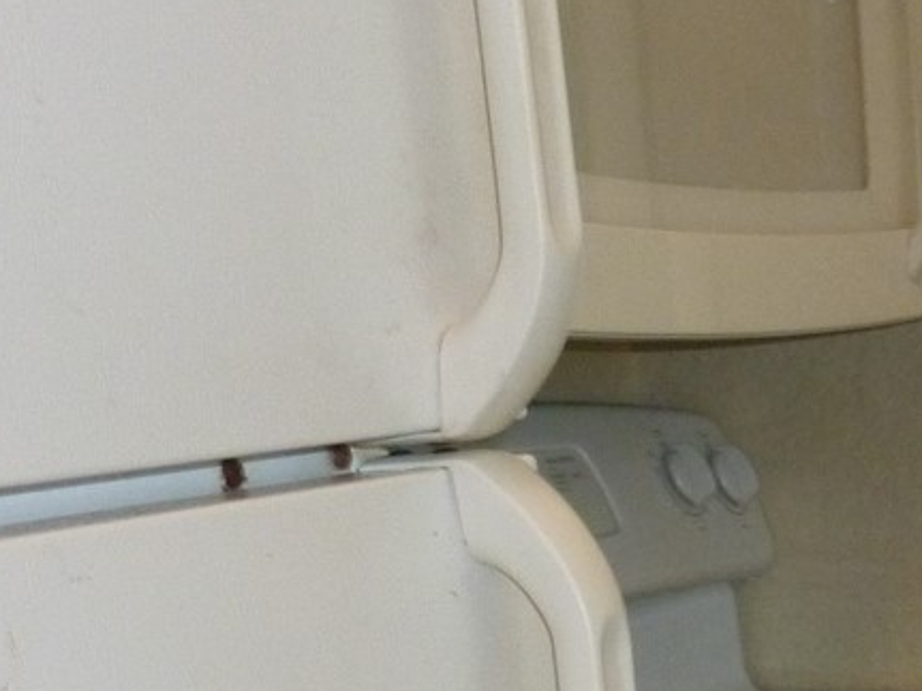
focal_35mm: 104
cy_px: 888
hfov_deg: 17.5
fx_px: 2769
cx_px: 1275
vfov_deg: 13.7
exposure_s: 1/60
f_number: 3.3
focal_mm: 5
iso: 200
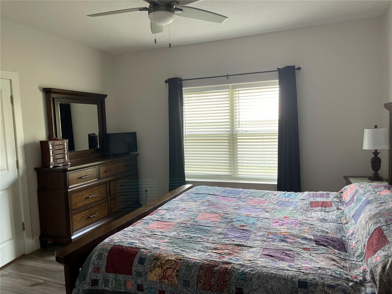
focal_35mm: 25
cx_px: 196
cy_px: 147
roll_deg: +2.2
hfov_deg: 69.4
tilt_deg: -6.0
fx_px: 283
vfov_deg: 54.9
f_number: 1.6
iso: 125
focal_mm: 5.1
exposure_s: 1/120
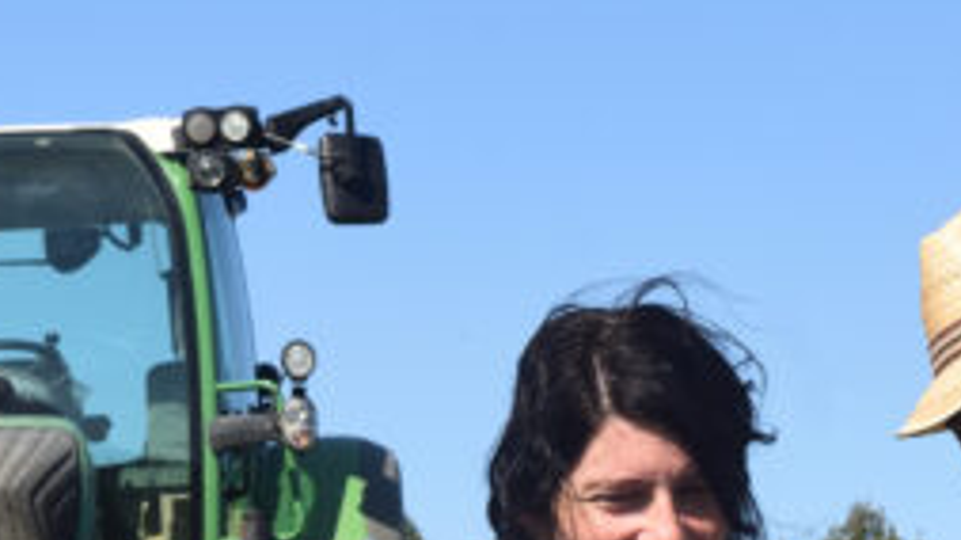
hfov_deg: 12.0
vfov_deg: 6.7
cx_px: 646
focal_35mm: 179
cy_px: 677
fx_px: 4557
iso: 100
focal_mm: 31
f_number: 8
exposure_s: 1/160
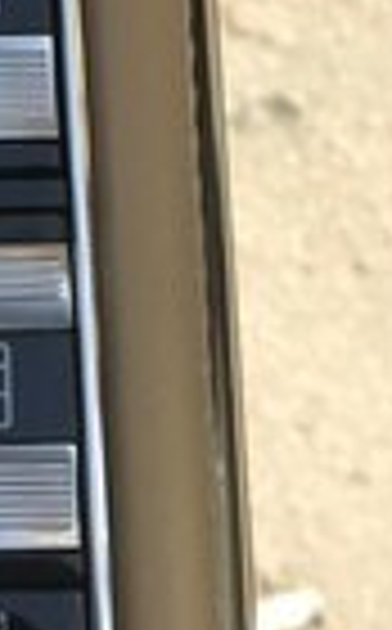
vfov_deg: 18.7
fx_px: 1871
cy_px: 18
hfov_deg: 10.9
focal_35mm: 109
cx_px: -401
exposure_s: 1/228
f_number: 2.2
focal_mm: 4.15
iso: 25
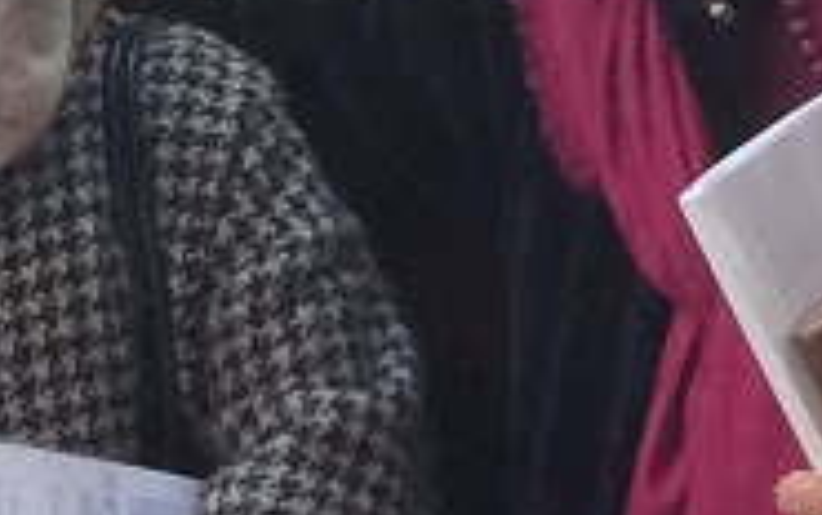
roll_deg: +1.3
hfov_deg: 8.9
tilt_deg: -5.0
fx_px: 4866
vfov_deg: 6.0
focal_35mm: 217
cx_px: -1018
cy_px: -129
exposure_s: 1/33
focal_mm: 4.15
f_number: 2.2
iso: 64
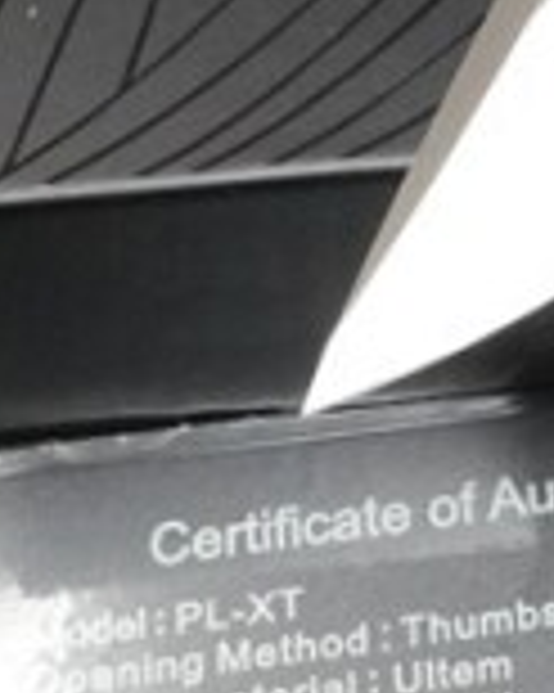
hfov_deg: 12.7
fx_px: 2318
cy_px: 194
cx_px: 919
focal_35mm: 113
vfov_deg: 16.9
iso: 2000
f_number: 11
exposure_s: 1/30
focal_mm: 10.83
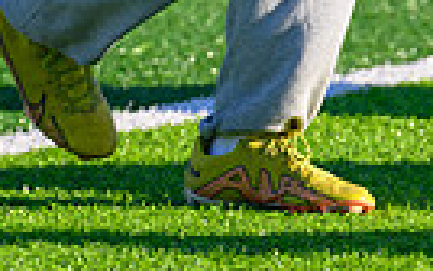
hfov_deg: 1.8
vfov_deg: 1.1
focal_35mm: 1187
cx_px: 209
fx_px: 14019
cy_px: -535
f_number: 3.5
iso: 200
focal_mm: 195
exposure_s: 1/1250
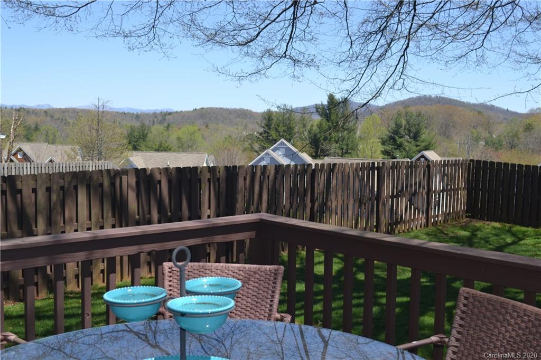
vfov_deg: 31.9
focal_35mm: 42
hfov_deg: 46.4
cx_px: 270
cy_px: 180
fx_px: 631
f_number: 6.3
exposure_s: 1/200
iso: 100
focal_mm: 28
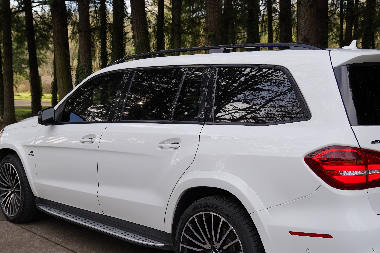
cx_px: 218
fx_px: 475
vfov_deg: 29.8
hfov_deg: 43.5
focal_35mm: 45
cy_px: 145
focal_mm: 31
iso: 100
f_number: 4.5
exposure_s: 1/200
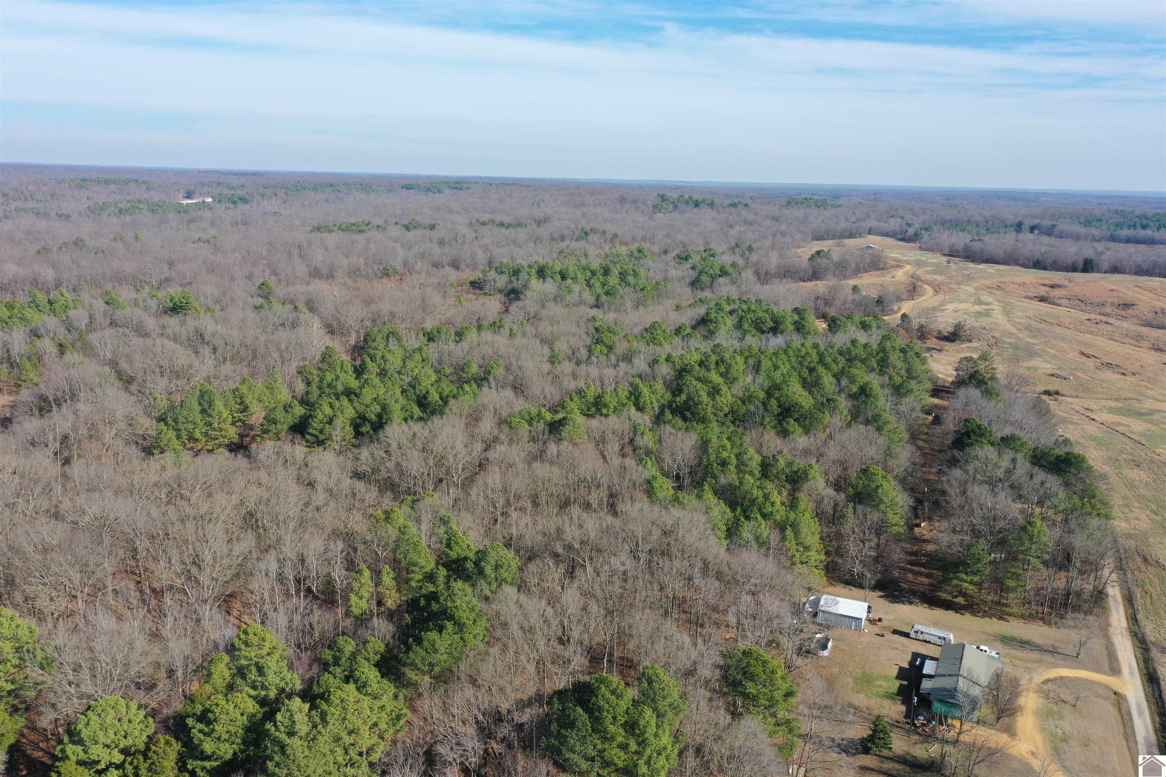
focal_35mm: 28
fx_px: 907
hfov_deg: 65.5
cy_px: 388
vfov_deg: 46.4
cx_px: 583
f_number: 8
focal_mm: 10.26
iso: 100
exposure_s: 1/200
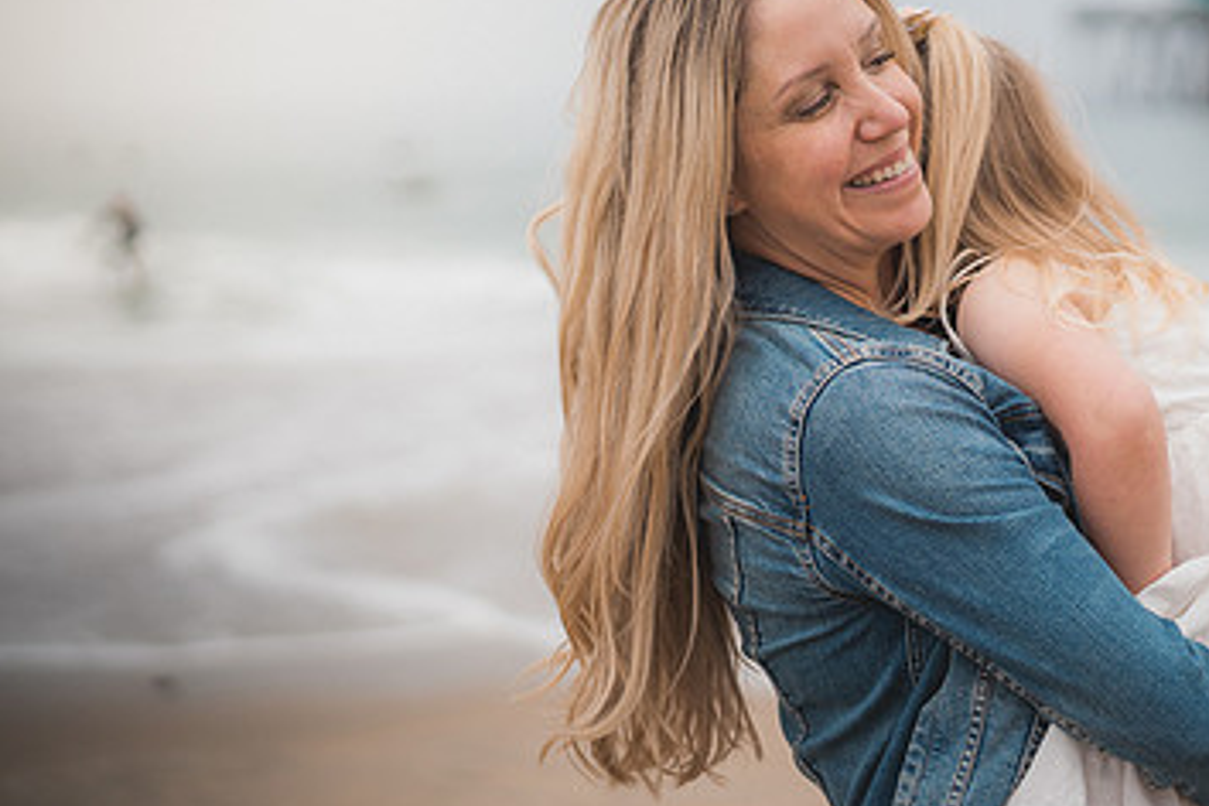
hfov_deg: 24.4
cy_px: 309
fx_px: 2754
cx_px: 932
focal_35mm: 82
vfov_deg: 16.6
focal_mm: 50
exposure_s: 1/4000
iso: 160
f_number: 1.4
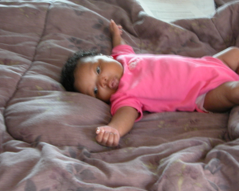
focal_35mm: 53
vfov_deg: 28.6
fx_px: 375
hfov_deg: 35.4
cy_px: 94
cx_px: 125
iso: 259
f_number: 3
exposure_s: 1/3.7
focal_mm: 12.7
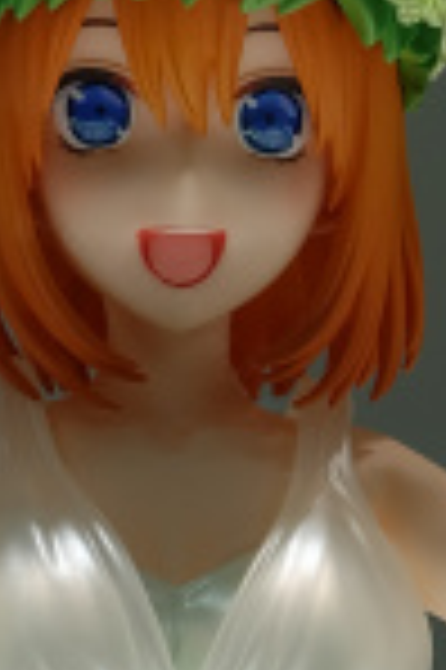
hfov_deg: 5.2
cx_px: 146
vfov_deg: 7.5
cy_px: 1371
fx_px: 4898
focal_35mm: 263
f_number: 5
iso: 200
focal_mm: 32.5
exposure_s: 1/125
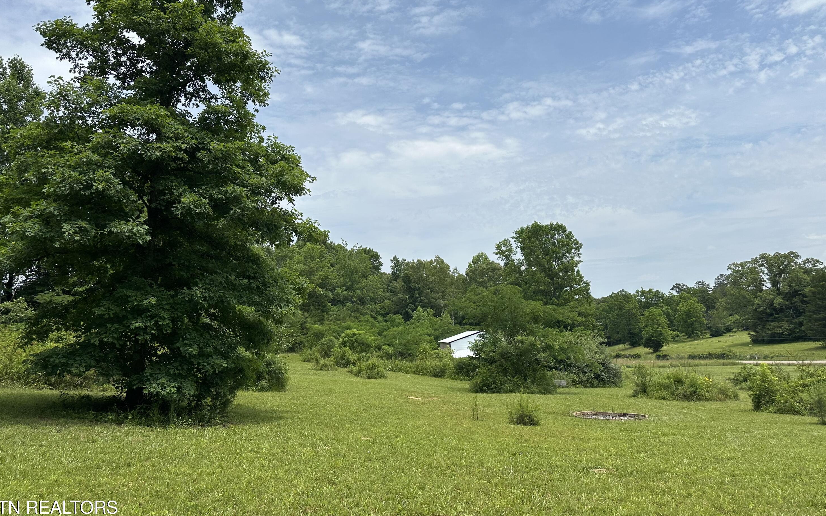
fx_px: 585
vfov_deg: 47.5
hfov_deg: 70.4
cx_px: 406
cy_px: 220
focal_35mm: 26
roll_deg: +3.2
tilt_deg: +11.3
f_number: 1.78
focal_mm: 6.86
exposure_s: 1/7042
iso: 80
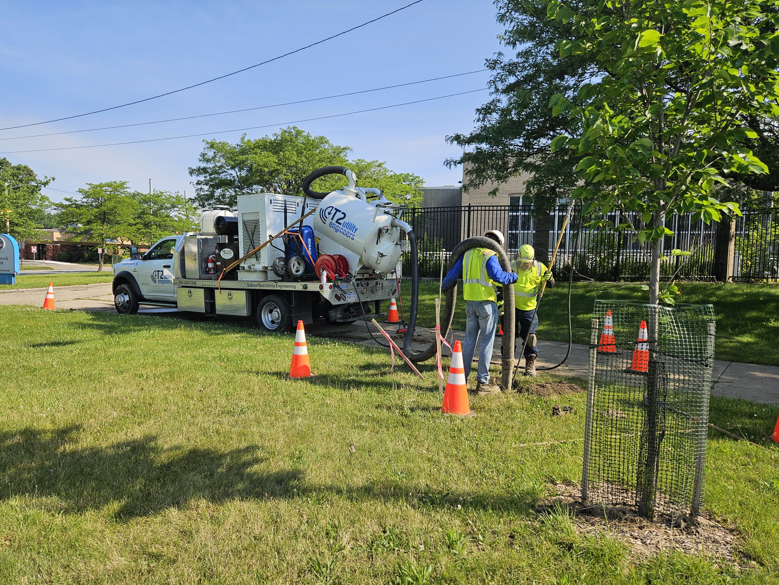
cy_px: 301
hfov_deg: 71.6
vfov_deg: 56.8
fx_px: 540
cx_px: 383
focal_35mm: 24
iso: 32
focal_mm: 5.4
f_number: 1.8
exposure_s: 1/1614
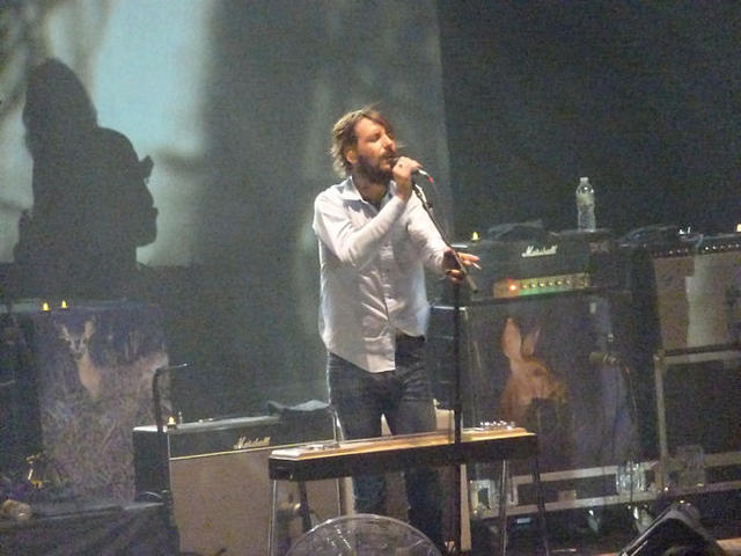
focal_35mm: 384
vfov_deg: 3.9
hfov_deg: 5.2
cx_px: 370
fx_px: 8220
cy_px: 278
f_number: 5.9
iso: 6400
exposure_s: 1/13
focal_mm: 68.8
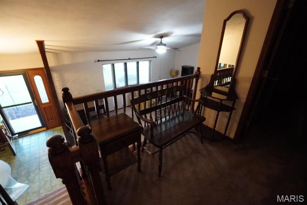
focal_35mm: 15
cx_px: 154
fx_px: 128
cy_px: 102
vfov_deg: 77.3
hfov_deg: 100.4
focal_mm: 10
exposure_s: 1/80
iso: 6400
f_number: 4
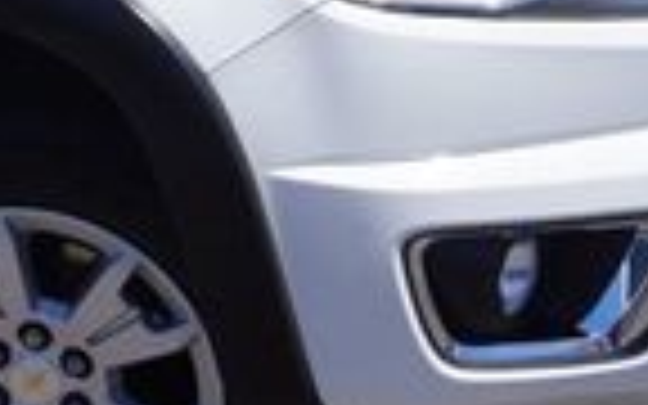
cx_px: -99
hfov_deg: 14.3
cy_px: -50
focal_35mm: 142
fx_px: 2512
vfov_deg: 9.1
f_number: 14
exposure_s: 1/100
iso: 100
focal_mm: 21
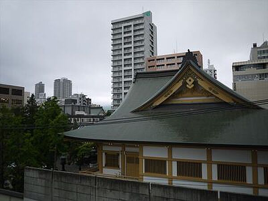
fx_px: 217
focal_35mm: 28
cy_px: 100
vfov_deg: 49.7
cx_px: 134
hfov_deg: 63.4
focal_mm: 14
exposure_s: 1/60
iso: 160
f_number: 2.5
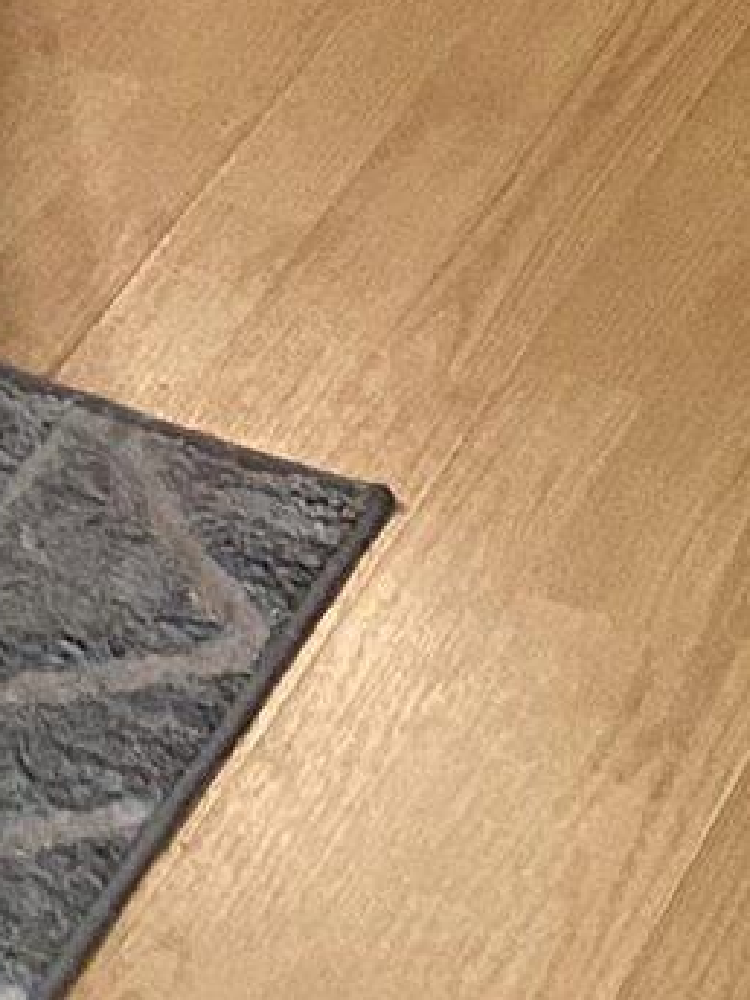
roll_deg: +1.5
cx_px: 852
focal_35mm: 174
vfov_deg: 8.8
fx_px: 5027
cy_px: -2203
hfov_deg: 8.5
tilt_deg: -14.2
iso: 400
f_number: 1.8
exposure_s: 1/40
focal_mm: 4.25
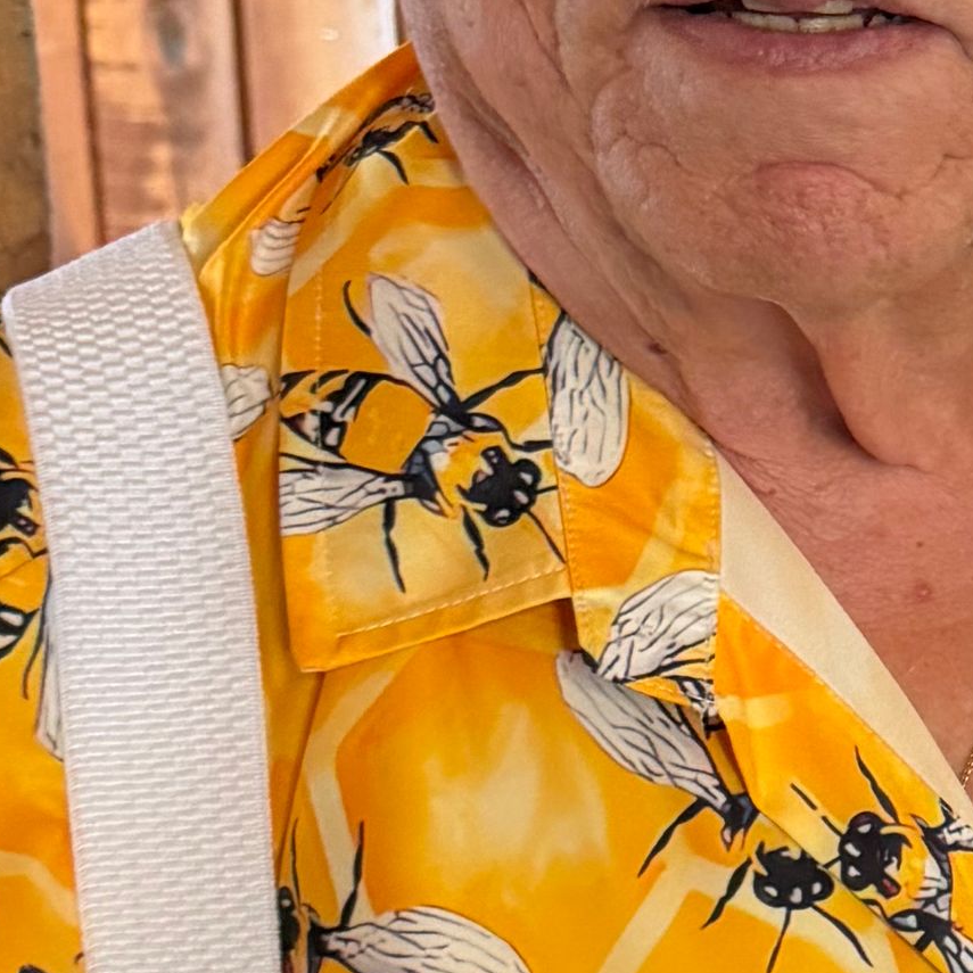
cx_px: 1526
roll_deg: +0.1
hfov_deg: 15.8
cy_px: 744
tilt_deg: -13.5
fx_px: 3180
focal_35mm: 100
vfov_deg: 17.3
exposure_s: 1/60
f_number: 1.78
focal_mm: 6.76
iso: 640
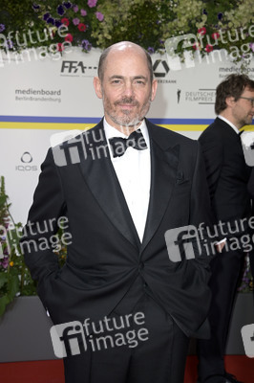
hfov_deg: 21.9
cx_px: 127
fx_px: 657
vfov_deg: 32.4
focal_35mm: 62
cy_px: 192
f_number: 6.3
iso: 640
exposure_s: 1/250
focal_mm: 62
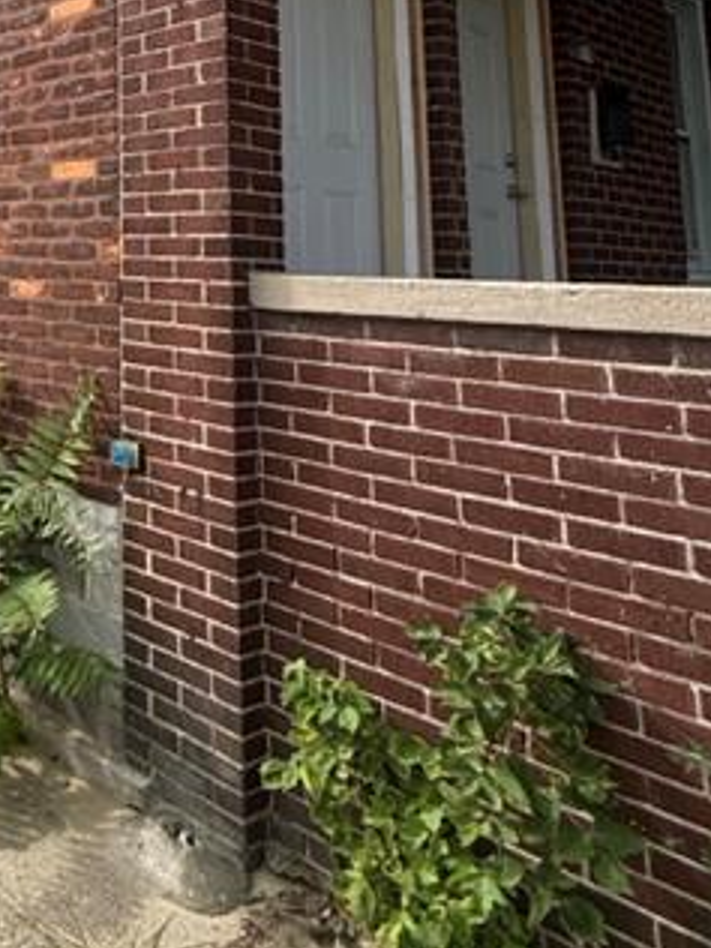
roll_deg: -2.0
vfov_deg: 49.8
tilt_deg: +7.1
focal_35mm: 34
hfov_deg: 34.2
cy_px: 153
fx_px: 931
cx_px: -126
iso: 80
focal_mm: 2.22
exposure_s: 1/1572
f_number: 2.2
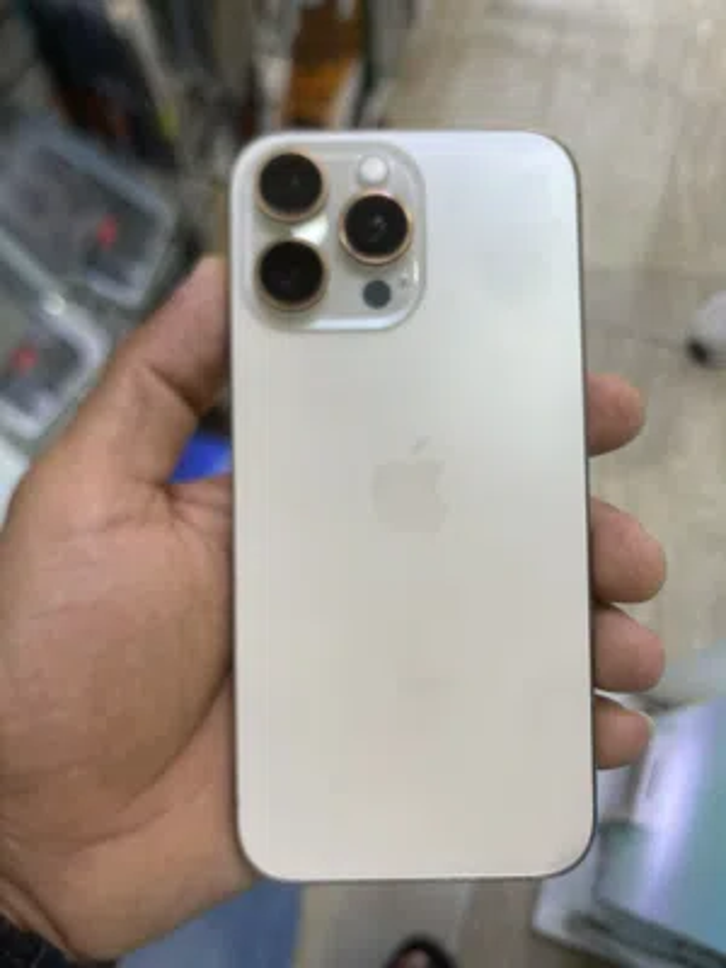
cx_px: 363
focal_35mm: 25
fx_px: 699
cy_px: 484
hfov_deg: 54.9
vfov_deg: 69.4
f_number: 1.6
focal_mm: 5.1
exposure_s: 1/232
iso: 32
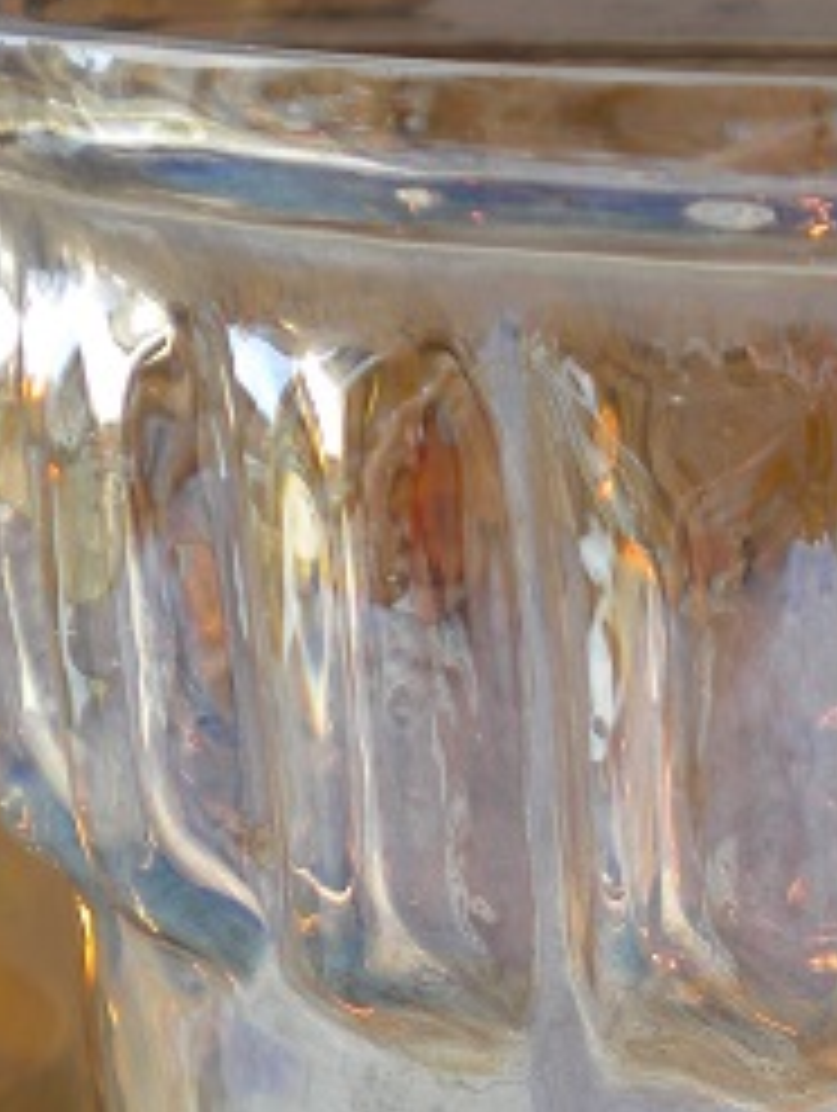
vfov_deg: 16.0
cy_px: 1008
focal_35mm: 121
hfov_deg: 12.1
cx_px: 940
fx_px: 3891
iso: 80
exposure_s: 1/56
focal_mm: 7.4
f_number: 3.5
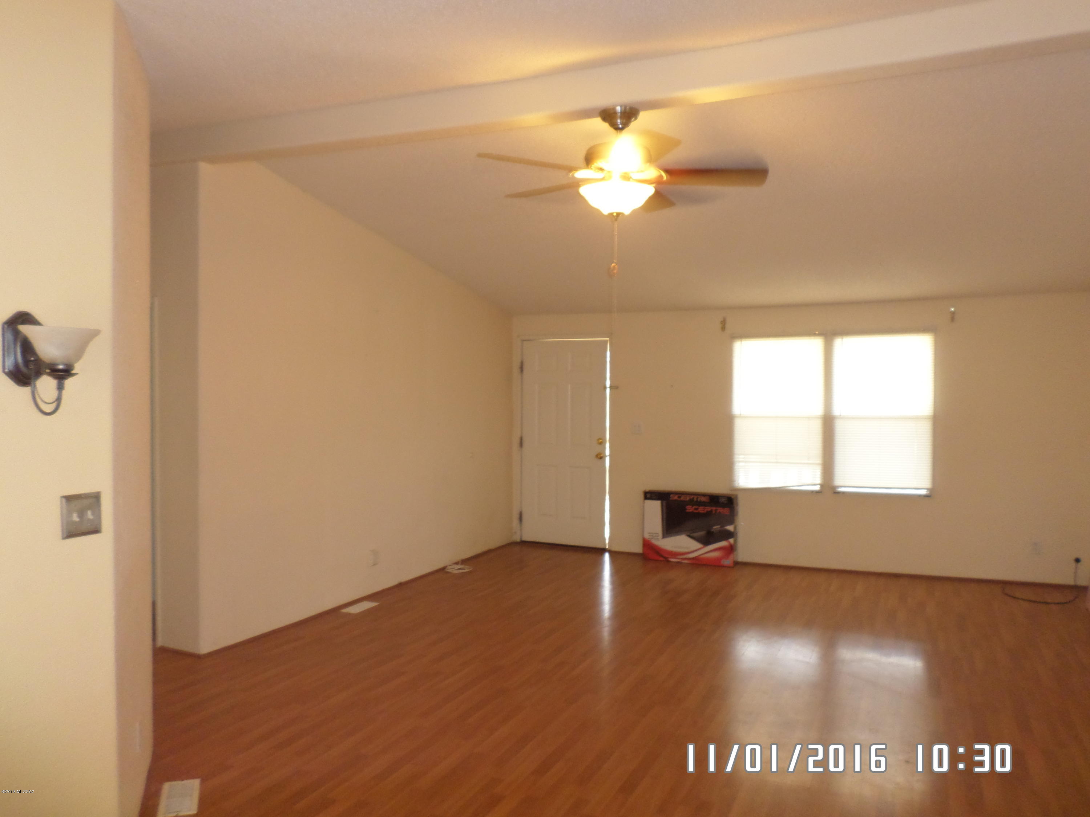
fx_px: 787
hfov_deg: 69.4
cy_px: 408
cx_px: 545
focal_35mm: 25
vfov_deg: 54.9
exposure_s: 1/30
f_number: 2.5
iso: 200
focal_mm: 4.5
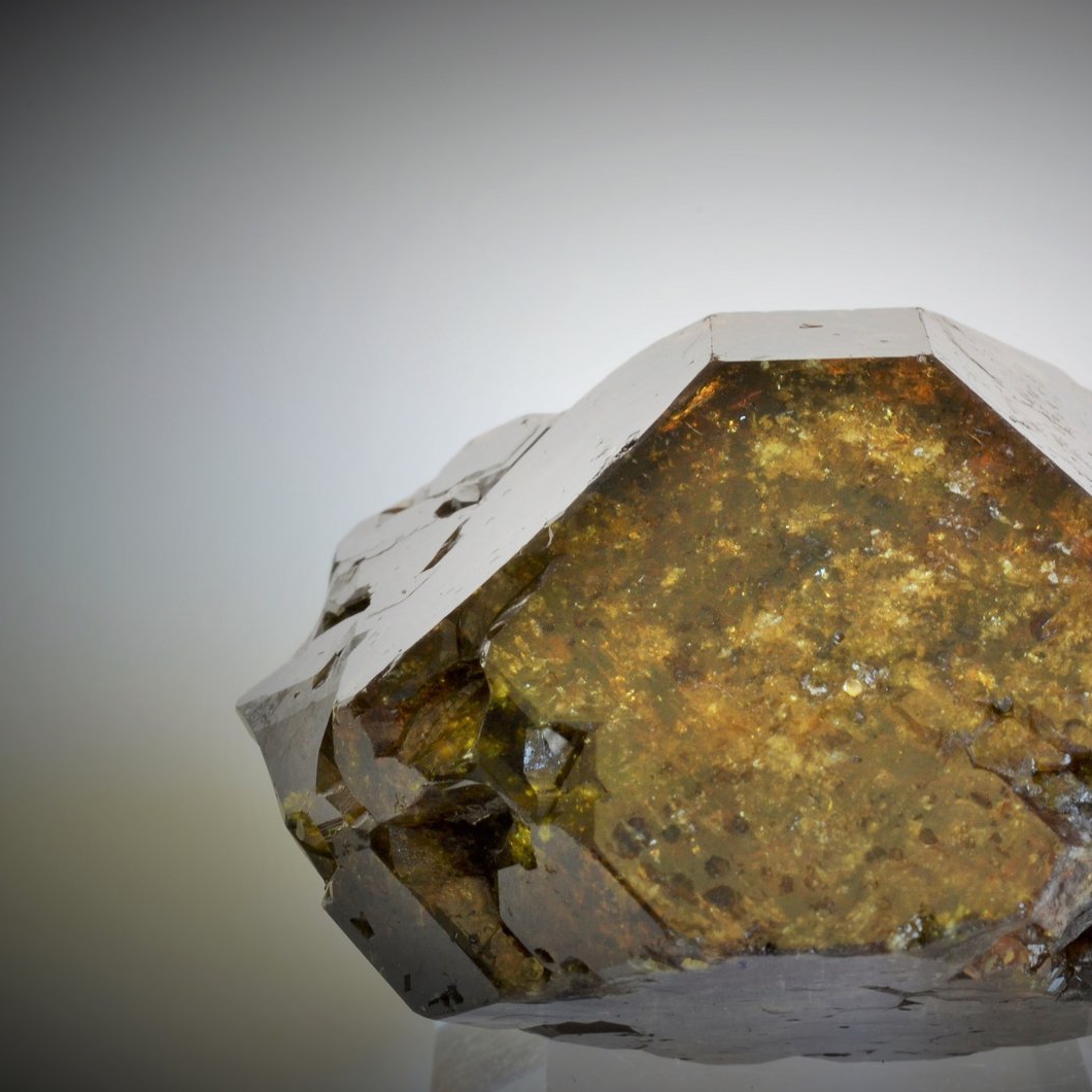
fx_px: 2748
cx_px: 761
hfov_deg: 22.3
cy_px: 548
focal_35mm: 77
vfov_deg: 22.5
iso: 100
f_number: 25
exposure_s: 1/1.3
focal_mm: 40
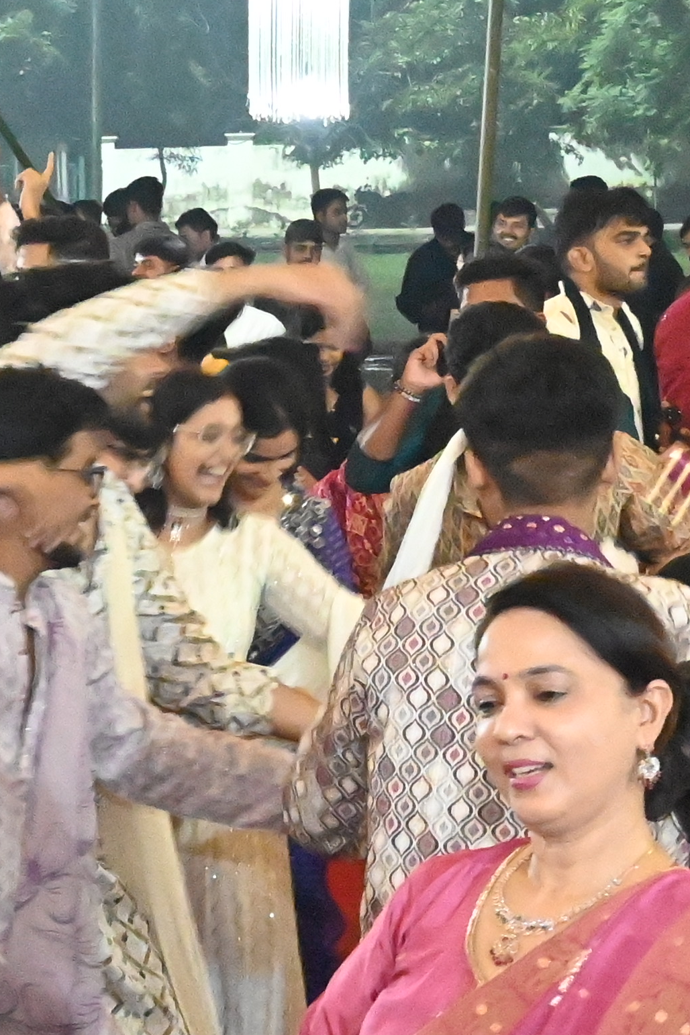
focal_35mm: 133
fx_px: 3815
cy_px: 818
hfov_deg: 10.1
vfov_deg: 15.4
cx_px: -191
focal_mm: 24.5
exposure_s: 1/80
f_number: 7.1
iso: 16000
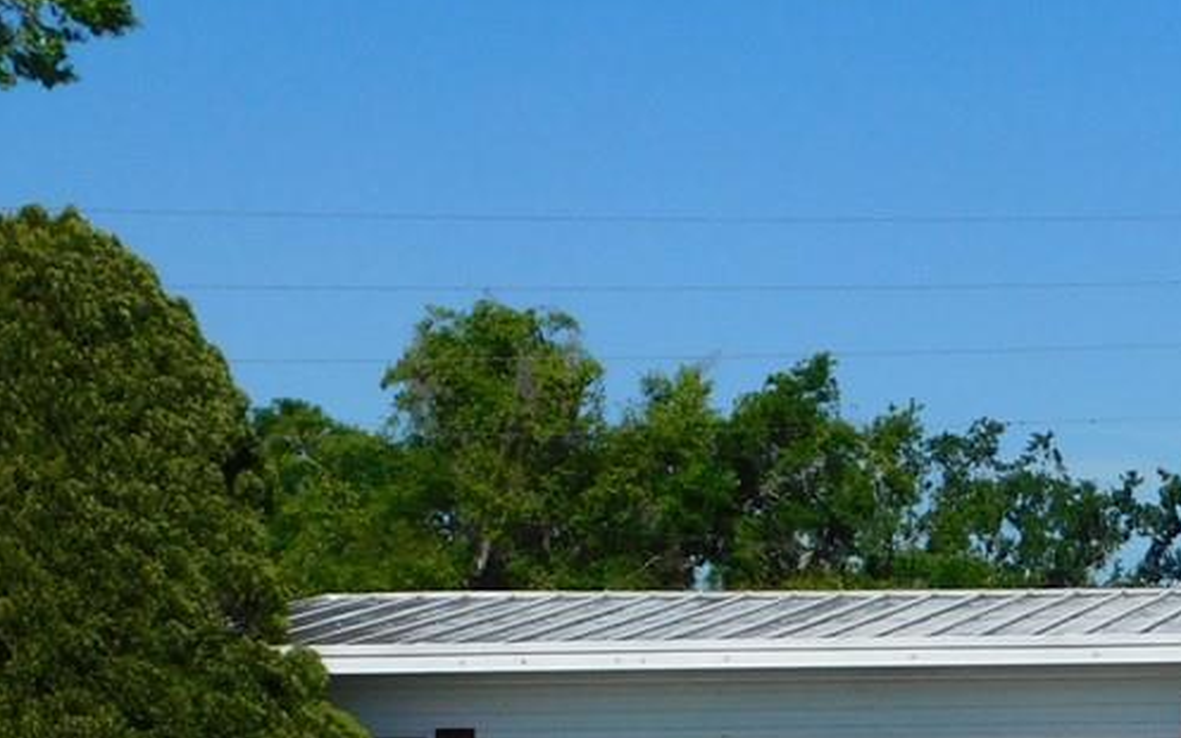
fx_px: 4957
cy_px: 988
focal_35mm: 154
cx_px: 1579
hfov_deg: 13.1
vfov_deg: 8.4
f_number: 7.4
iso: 125
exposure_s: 1/640
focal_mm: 8
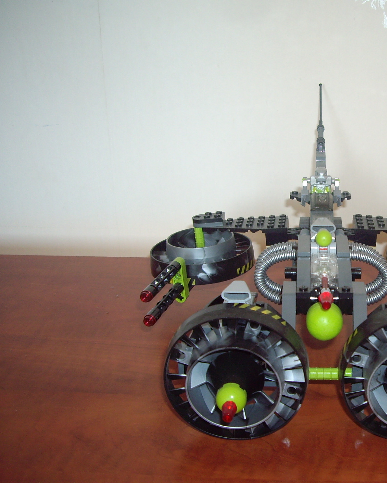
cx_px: 323
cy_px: 243
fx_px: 716
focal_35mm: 50
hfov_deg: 29.4
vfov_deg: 37.3
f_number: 2.7
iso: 100
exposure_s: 1/60
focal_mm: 6.2
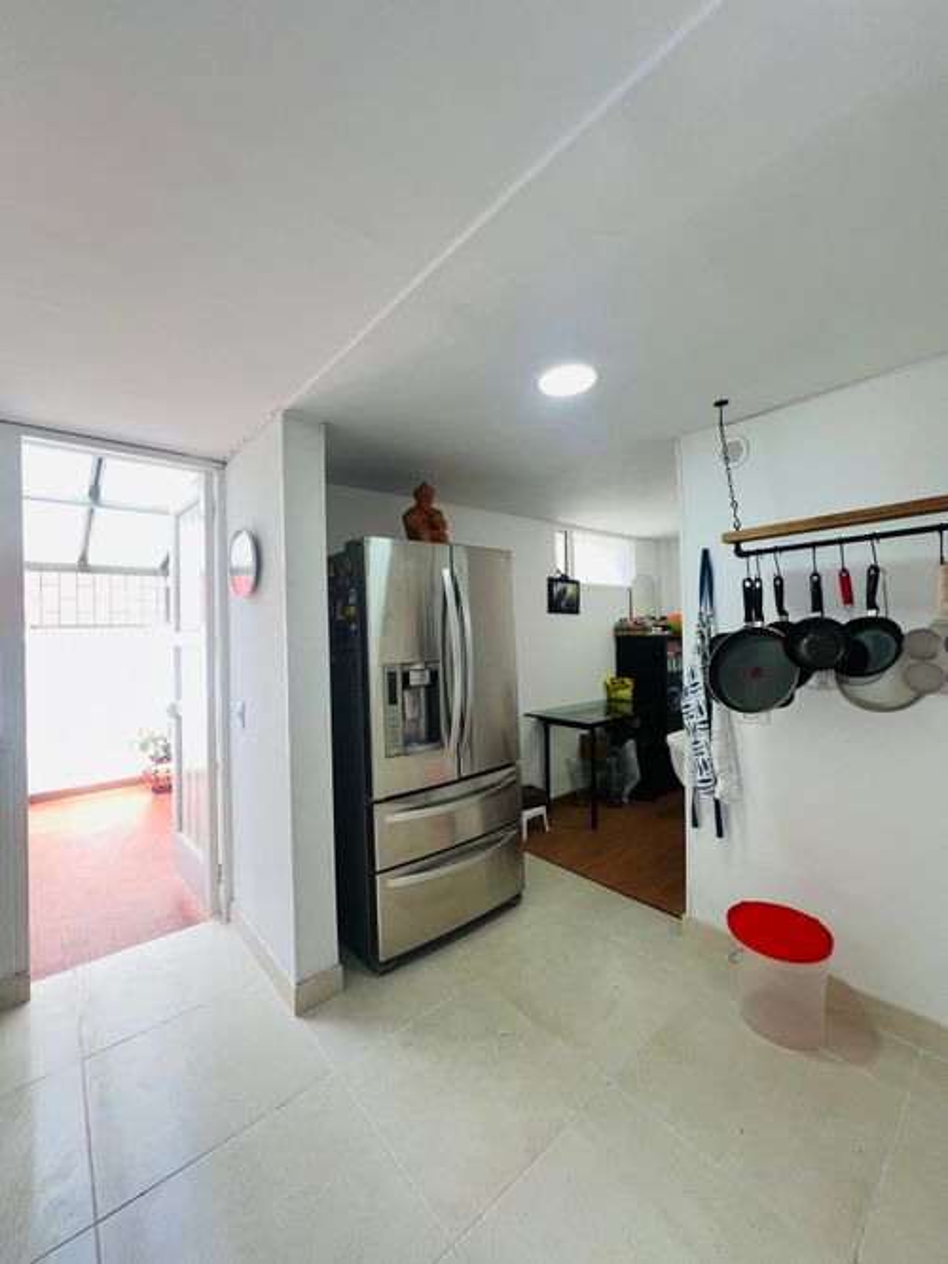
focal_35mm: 13
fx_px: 475
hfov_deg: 89.9
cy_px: 632
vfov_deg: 106.2
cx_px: 474
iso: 125
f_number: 1.8
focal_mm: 1.57
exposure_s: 1/120
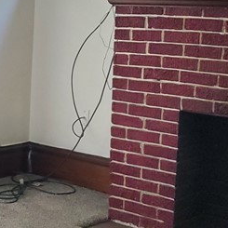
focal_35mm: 96
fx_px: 715
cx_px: -62
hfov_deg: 17.1
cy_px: 87
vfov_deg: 18.1
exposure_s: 1/120
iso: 320
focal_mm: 4.3
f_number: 1.5
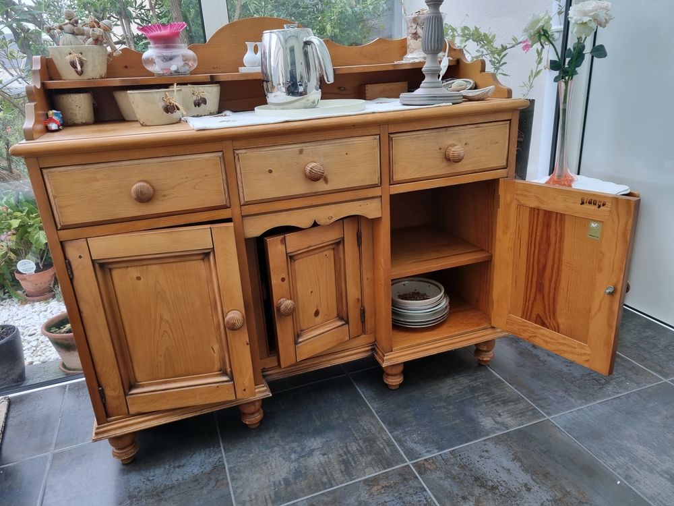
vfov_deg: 53.1
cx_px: 337
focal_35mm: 26
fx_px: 506
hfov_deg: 67.3
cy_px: 253
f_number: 1.8
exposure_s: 1/100
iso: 125
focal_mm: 5.4
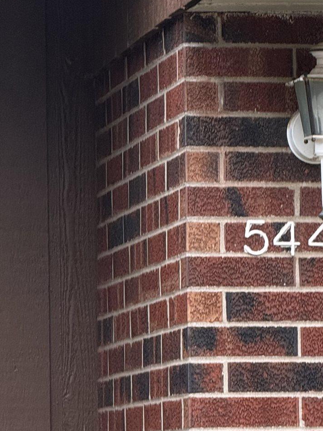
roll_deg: +1.6
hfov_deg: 5.1
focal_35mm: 293
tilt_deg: +2.8
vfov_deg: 6.8
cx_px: 386
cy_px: 265
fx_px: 3645
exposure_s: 1/124
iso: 64
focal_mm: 15.66
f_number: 2.8
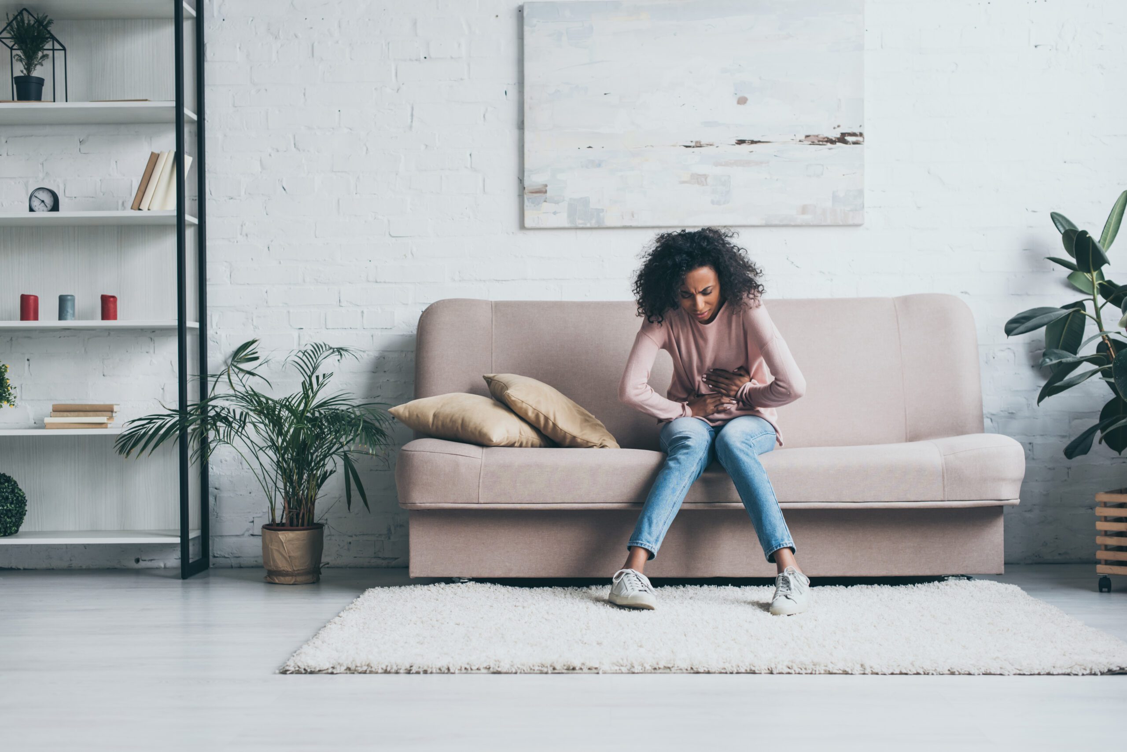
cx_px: 564
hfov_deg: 39.6
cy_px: 376
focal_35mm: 50
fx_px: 1566
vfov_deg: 27.0
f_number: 3.5
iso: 400
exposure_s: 1/160
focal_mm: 50
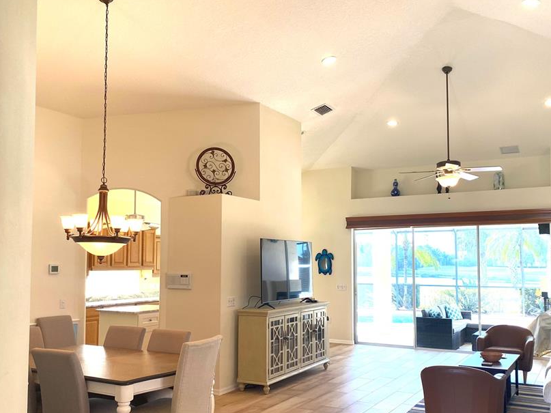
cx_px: 303
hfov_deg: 55.3
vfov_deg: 42.8
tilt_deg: +3.4
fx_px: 525
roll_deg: -0.1
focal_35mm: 33
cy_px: 234
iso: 80
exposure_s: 1/120
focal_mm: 4.25
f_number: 1.8
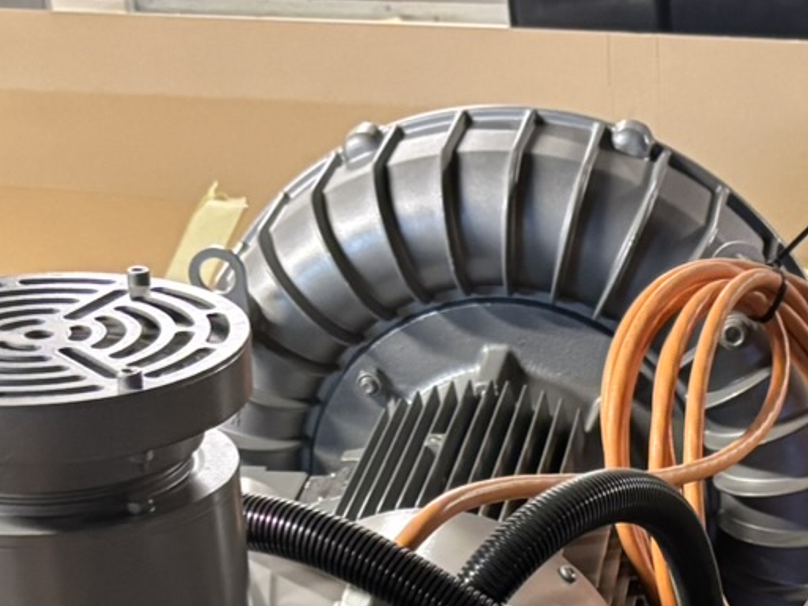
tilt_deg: -31.0
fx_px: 2428
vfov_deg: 13.4
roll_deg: +1.3
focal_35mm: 104
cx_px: 786
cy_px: 928
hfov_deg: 18.5
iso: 640
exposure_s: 1/33
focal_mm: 5.96
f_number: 1.6
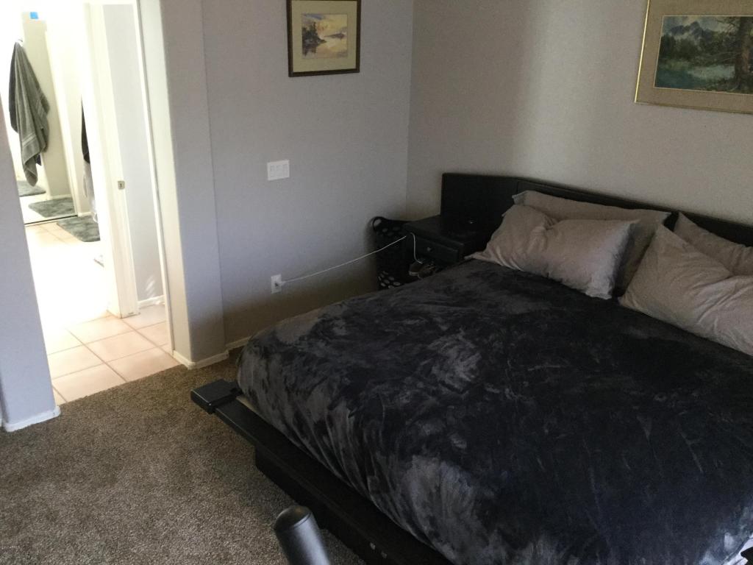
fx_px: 674
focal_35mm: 31
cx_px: 376
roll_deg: -2.1
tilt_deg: -22.3
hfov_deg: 58.4
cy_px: 282
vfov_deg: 45.4
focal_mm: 3.3
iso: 125
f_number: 2.4
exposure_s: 1/30
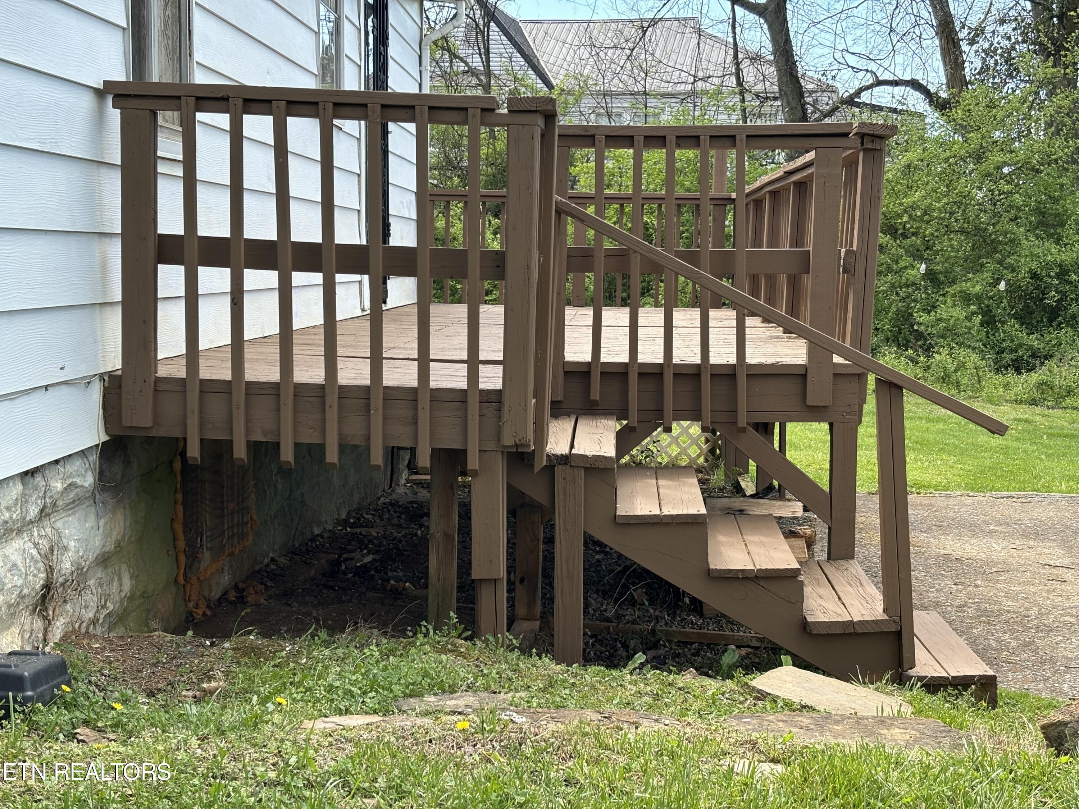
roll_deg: -0.7
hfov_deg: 36.8
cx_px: 540
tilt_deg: -6.2
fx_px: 1621
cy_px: 404
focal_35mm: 52
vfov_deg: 28.0
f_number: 1.6
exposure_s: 1/421
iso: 32
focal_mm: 5.96
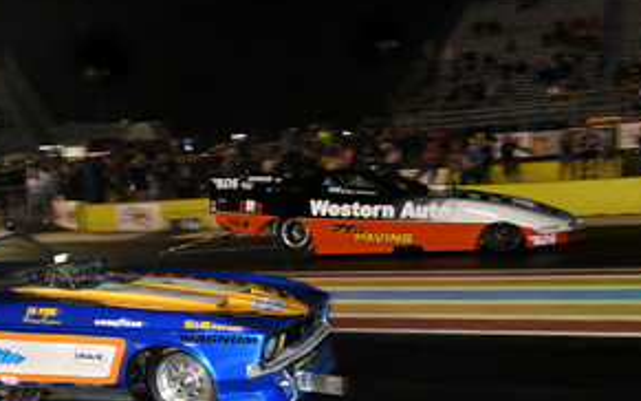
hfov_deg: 45.7
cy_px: 249
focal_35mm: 42
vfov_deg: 30.4
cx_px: 167
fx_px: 734
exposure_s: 1/160
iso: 640
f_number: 2.8
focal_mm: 16
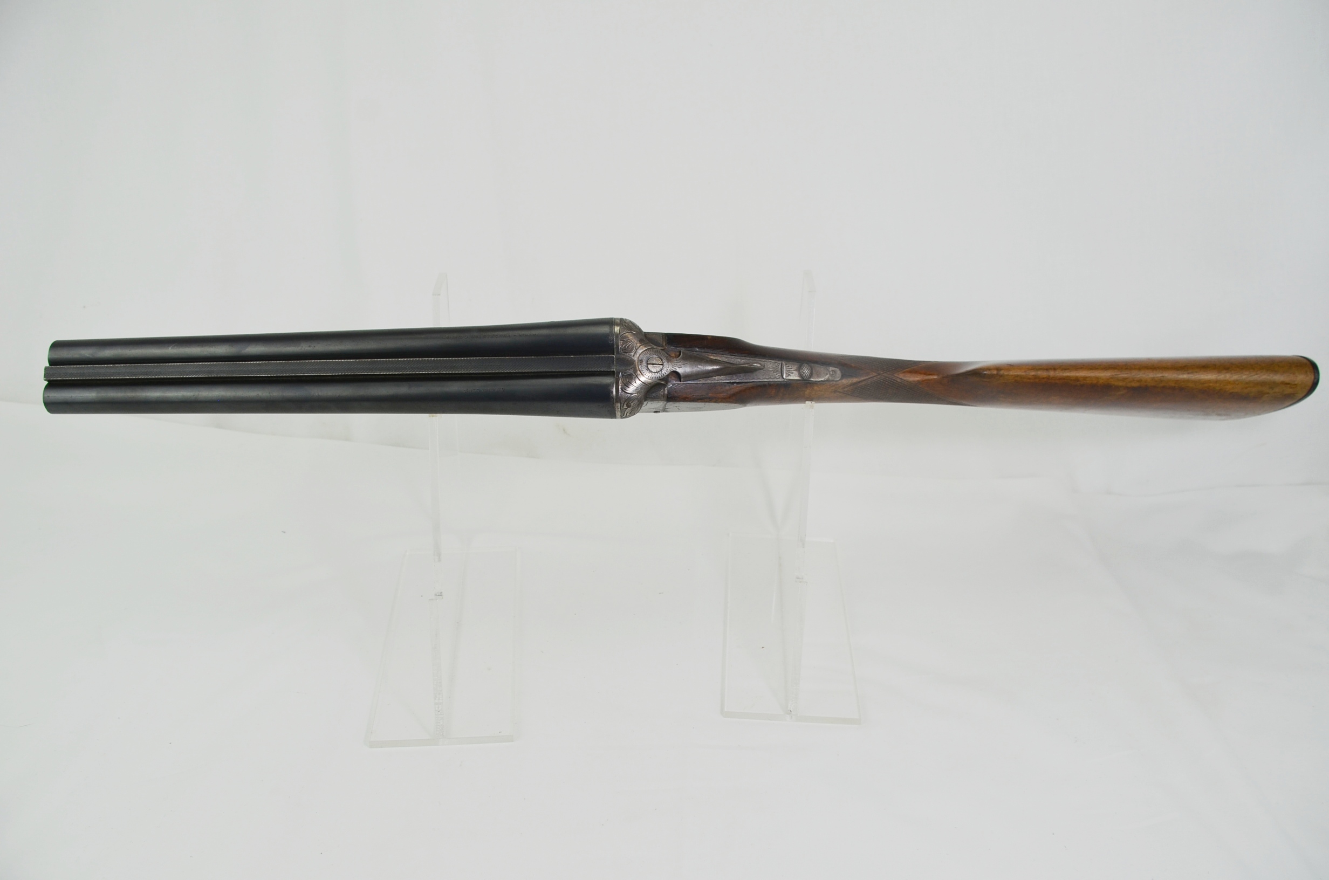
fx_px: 995
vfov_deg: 47.7
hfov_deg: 67.5
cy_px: 440
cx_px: 664
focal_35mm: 27
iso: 200
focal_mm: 18
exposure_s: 1/160
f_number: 6.3
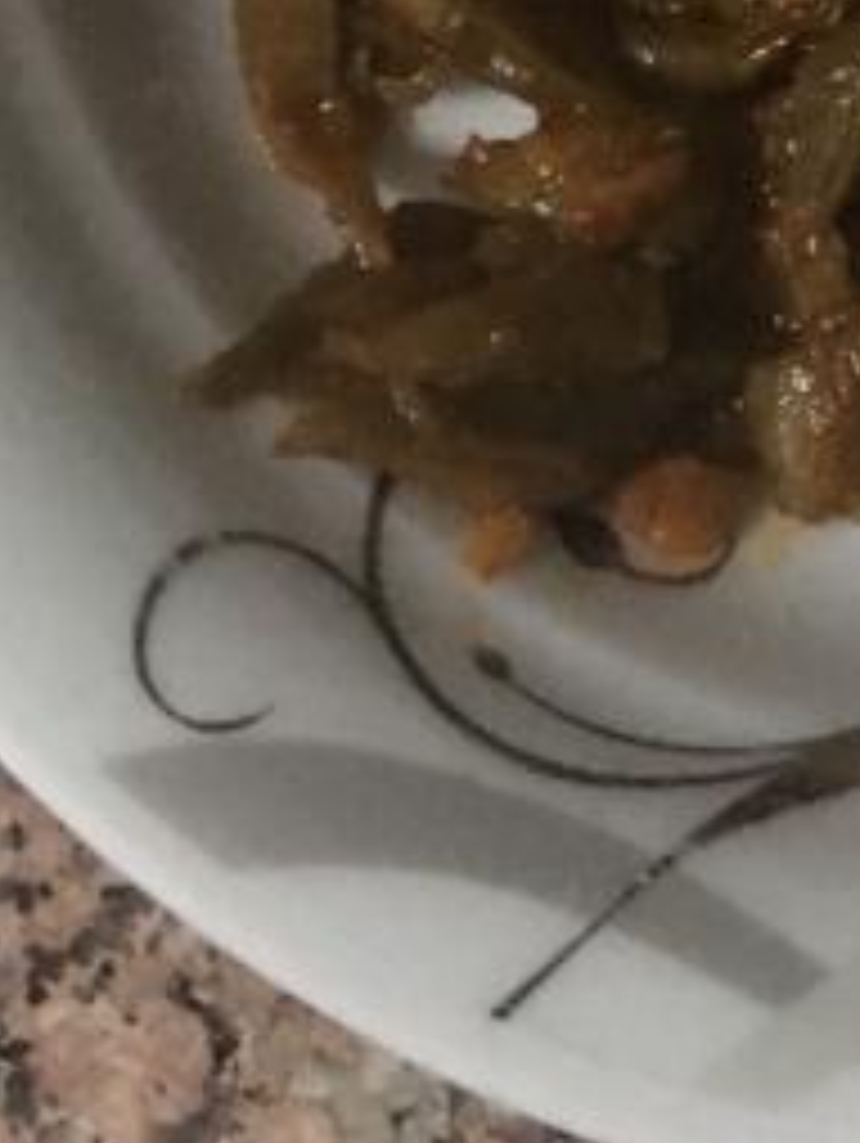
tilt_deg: -76.0
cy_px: -819
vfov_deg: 16.2
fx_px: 3472
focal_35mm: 105
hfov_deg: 13.5
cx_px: 1180
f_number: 2.2
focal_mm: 4.15
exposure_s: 1/17
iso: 320
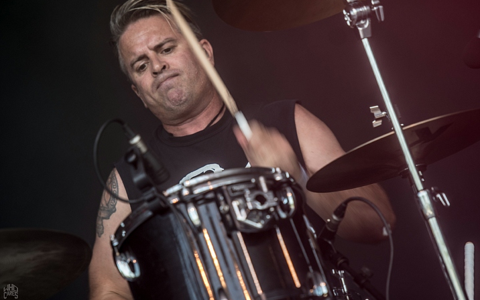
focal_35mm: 254
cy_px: 144
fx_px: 3317
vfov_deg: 5.2
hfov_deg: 8.3
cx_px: 240
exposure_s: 1/100
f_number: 2.8
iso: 100
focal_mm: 165
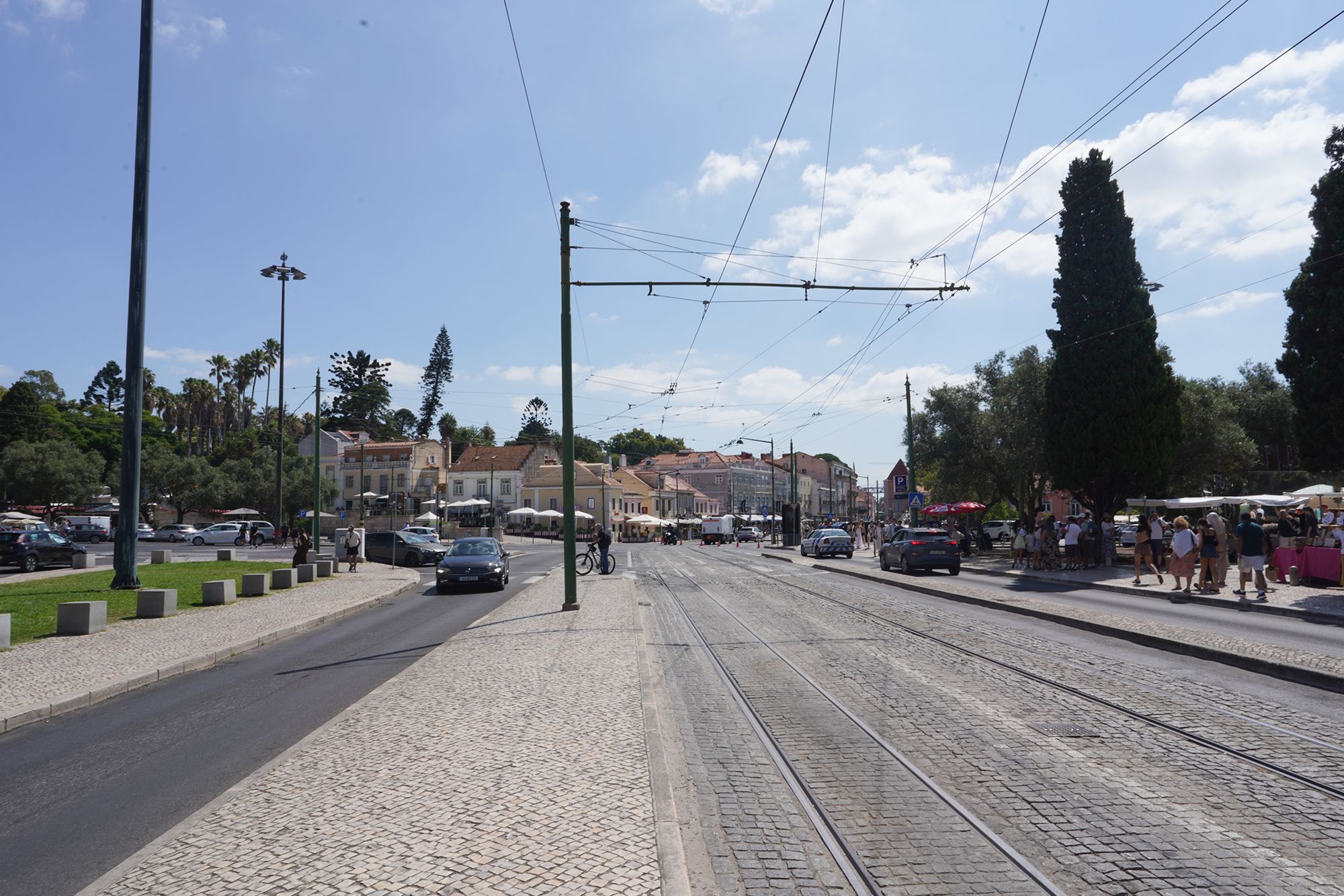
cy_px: 448
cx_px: 672
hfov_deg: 73.7
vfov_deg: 53.1
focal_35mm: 24
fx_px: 896
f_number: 20
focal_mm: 24
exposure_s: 1/100
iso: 100
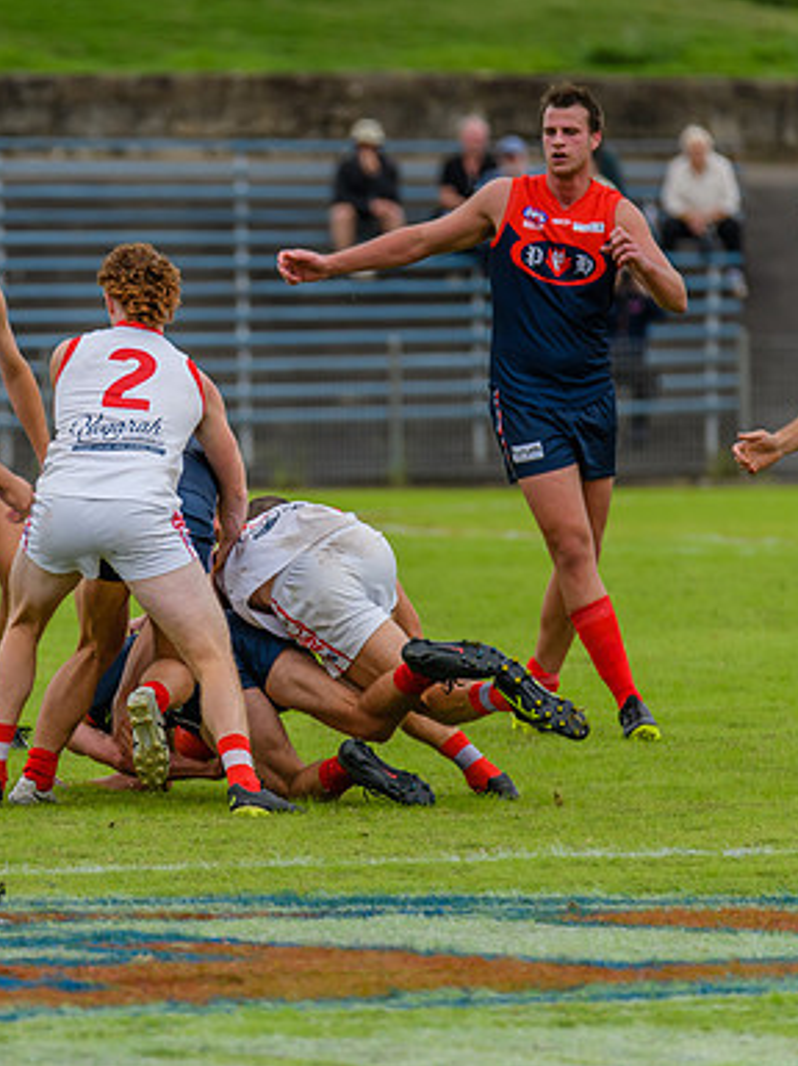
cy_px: 475
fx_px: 20782
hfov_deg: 2.2
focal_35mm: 675
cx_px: 149
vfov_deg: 2.9
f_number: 7.1
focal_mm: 420
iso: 800
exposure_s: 1/2000
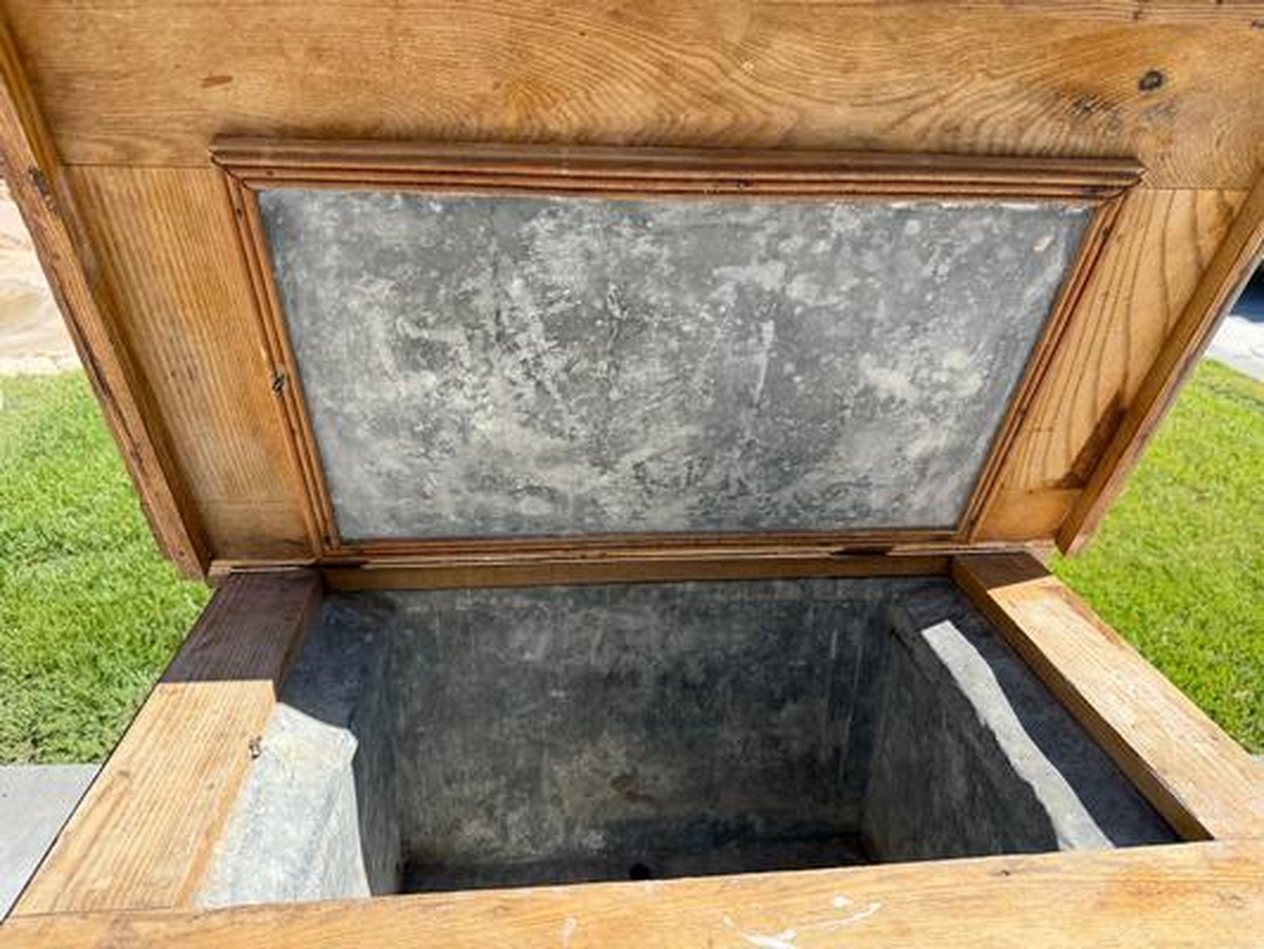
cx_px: 632
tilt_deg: -22.7
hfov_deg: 71.6
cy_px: 474
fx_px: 877
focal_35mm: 24
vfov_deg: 56.8
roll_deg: -2.8
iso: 100
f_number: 1.78
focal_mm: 6.76
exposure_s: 1/1949
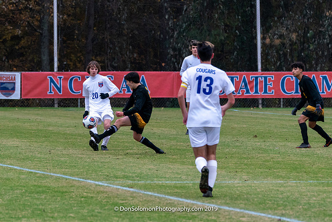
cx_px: 106
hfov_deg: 5.4
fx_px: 3524
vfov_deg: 3.6
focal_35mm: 382
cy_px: 127
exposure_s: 1/1000
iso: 2500
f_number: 5.6
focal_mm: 200
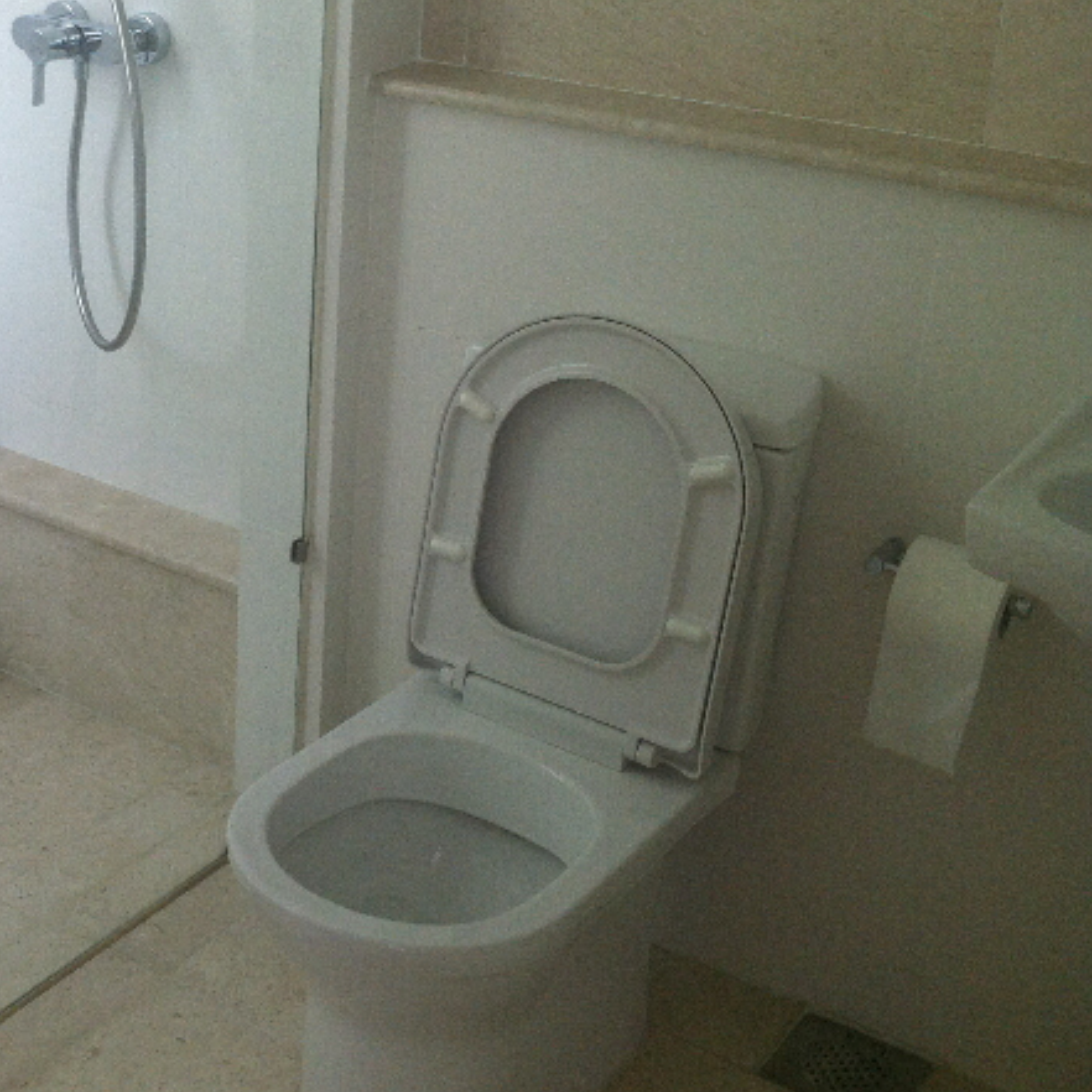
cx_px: 166
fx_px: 1999
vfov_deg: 30.5
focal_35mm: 56
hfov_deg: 29.6
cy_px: 430
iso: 80
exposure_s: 1/20
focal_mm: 3.85
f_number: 2.8
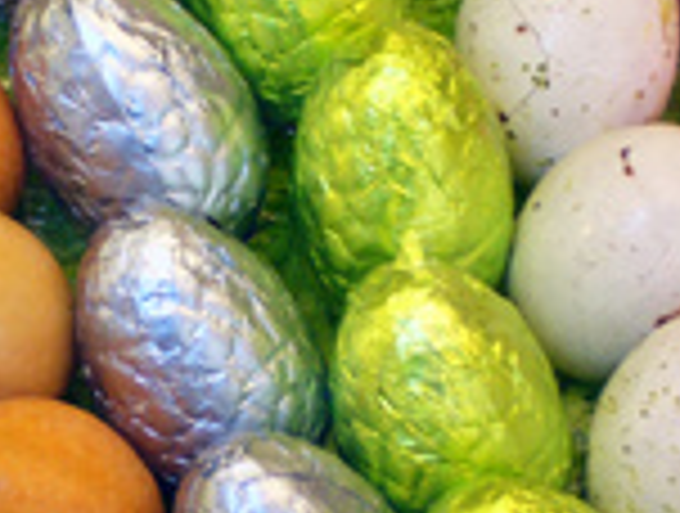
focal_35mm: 272
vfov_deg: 5.5
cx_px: 104
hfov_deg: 7.3
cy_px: 198
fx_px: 5356
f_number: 4.9
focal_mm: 17
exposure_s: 1/15
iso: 100
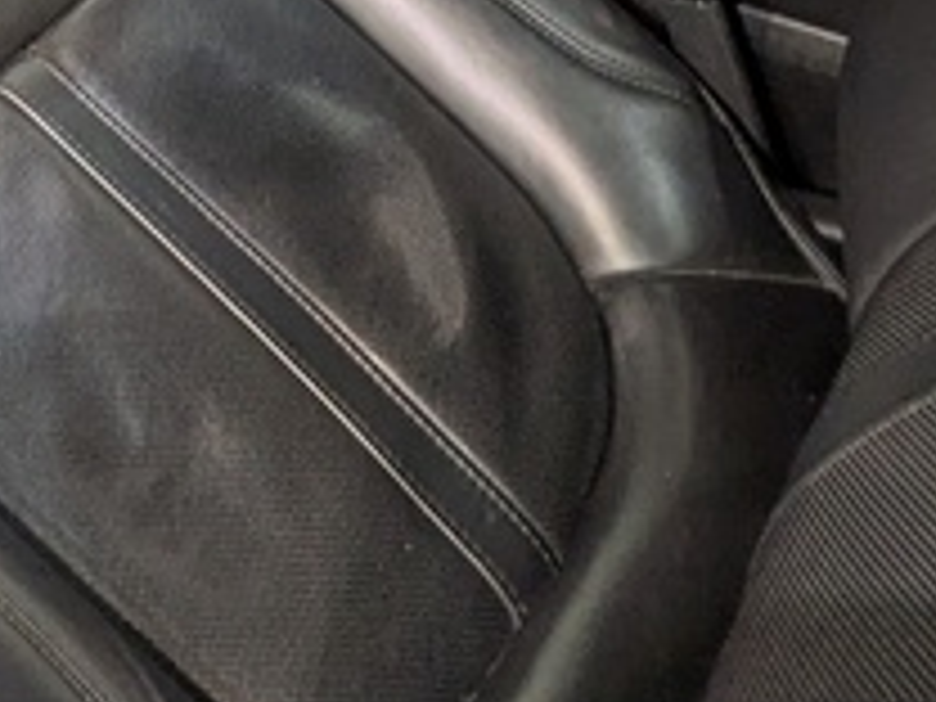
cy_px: -680
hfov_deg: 25.3
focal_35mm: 69
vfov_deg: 16.5
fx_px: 1866
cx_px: -184
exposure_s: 1/30
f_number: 2.2
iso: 48
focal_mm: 1.83
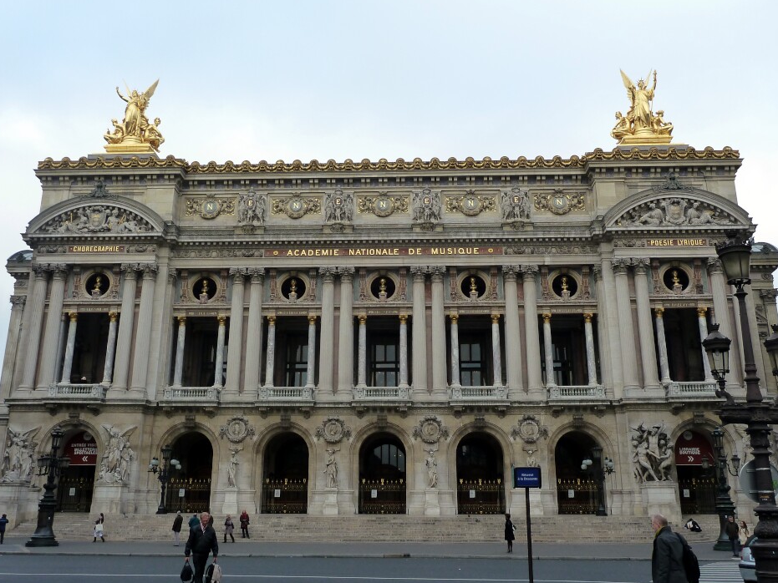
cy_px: 271
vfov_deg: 42.9
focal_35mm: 33
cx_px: 380
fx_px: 742
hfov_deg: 55.4
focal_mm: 5
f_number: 4
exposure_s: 1/250
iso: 125
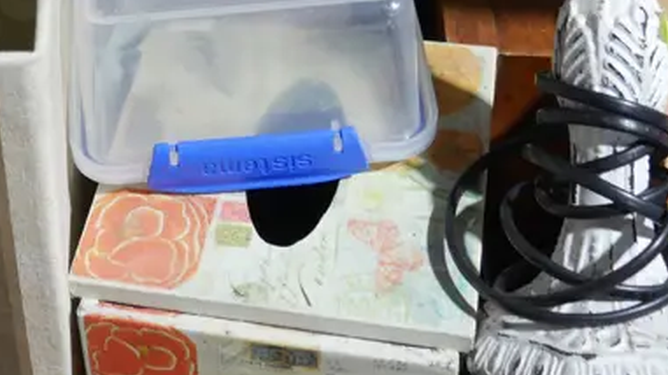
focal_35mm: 82
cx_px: 105
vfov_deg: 14.2
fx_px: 1452
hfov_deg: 25.3
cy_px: -90
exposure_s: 1/60
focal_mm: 14
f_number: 3.5
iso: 400
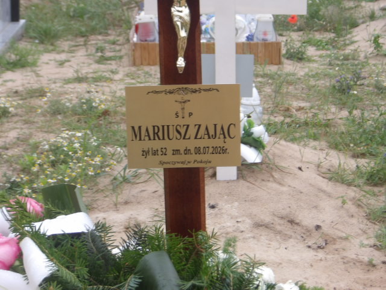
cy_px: 145
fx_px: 1204
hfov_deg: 18.2
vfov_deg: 13.7
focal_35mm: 108
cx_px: 193
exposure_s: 1/54
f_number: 6.6
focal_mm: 19.6
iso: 107
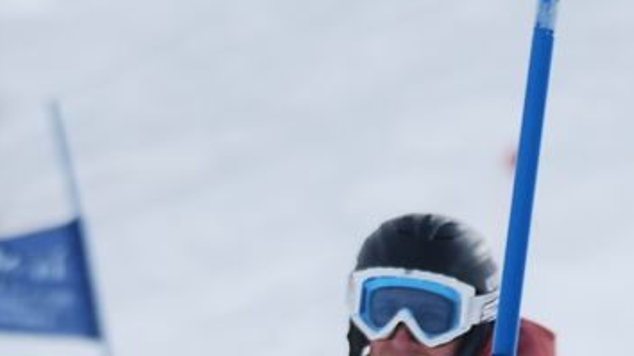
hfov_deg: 2.0
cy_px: 942
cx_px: 281
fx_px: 17918
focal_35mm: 1066
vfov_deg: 1.1
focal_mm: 150
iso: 100
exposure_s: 1/1000
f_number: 5
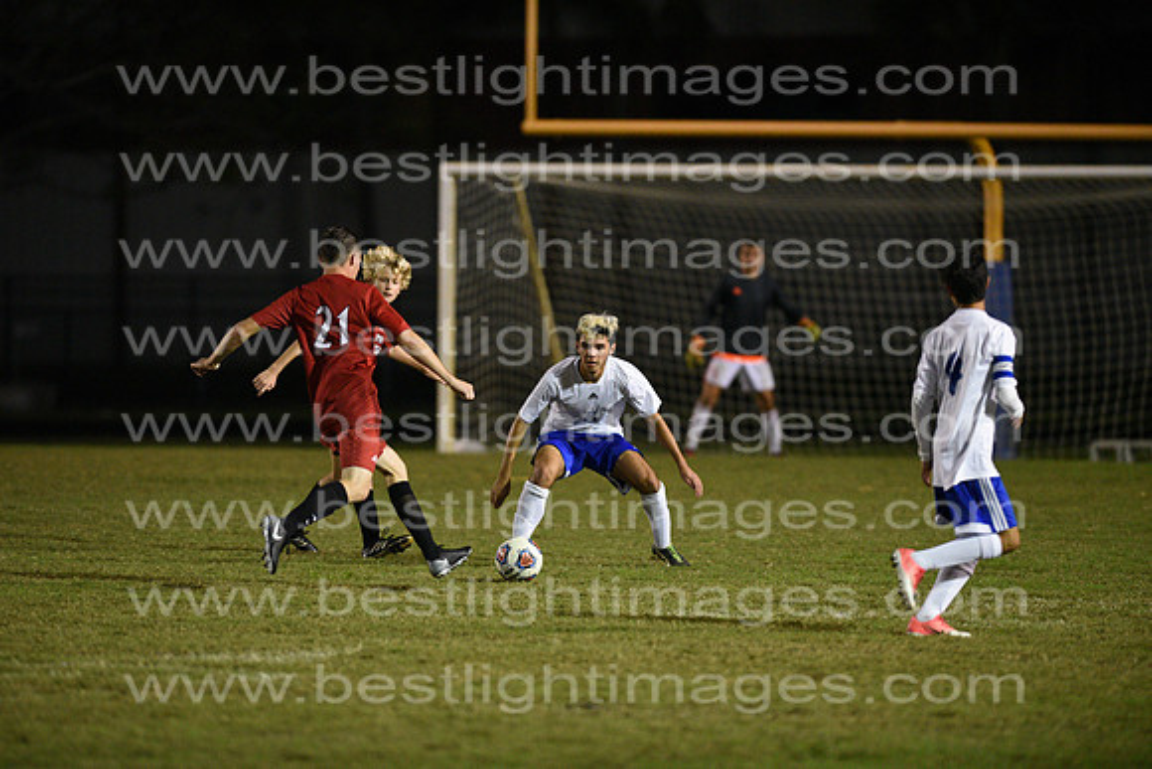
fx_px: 9602
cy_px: 384
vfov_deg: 4.6
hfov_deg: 6.9
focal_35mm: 300
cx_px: 576
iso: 8000
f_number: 3.2
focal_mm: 300
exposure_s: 1/800
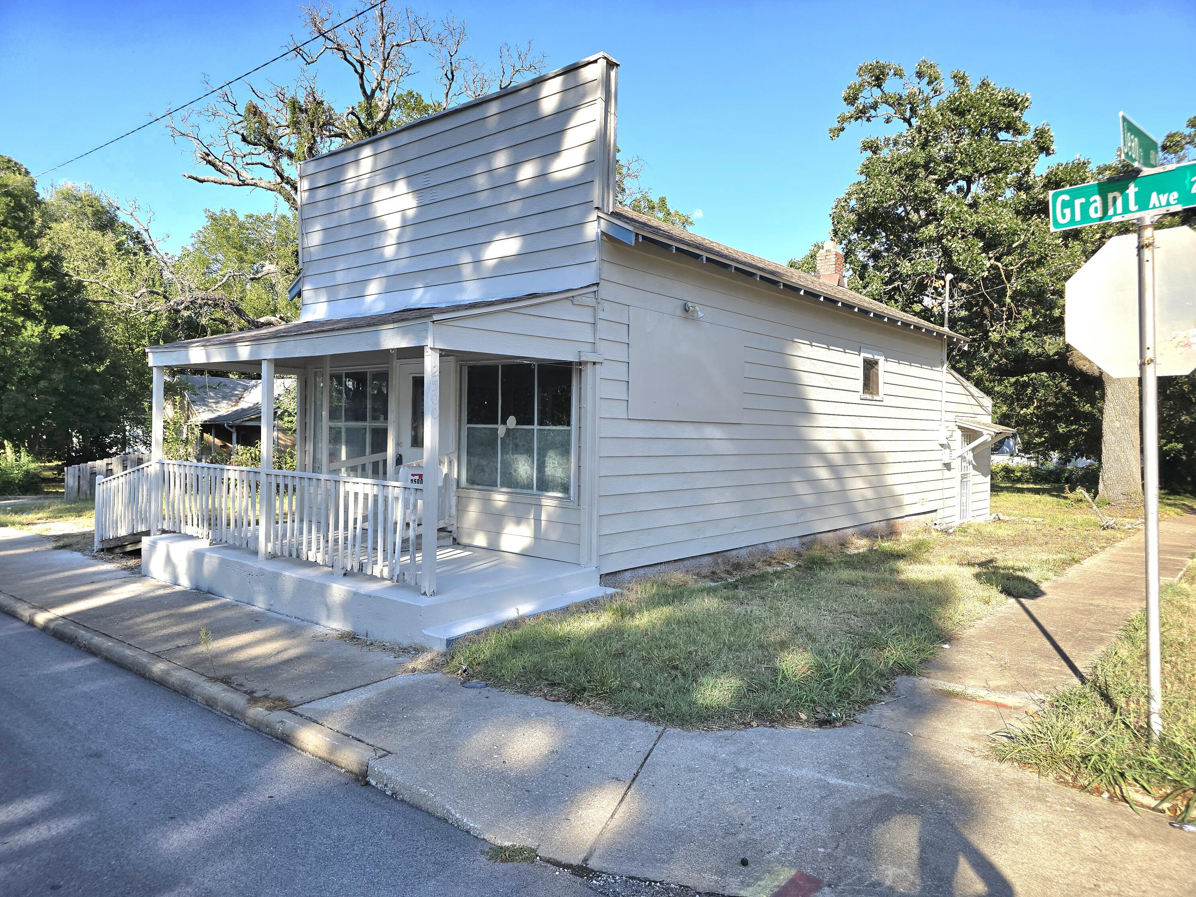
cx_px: 598
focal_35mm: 23
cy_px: 448
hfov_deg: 73.9
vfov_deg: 58.9
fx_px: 795
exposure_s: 1/435
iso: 12
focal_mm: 6.3
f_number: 1.7
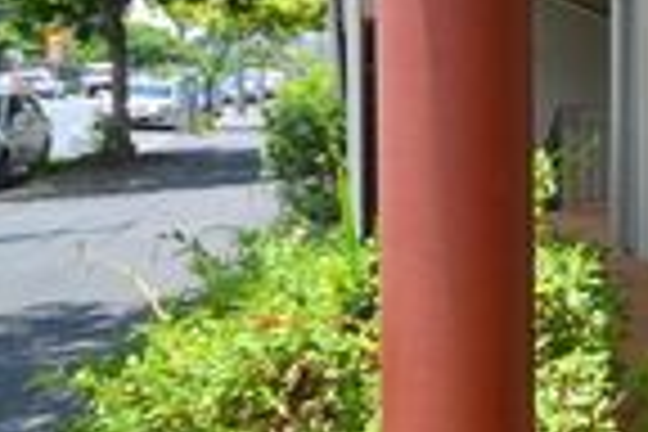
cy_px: 83
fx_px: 882
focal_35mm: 49
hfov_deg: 26.6
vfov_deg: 27.0
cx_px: 1008
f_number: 5.6
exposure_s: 1/125
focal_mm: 10
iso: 110
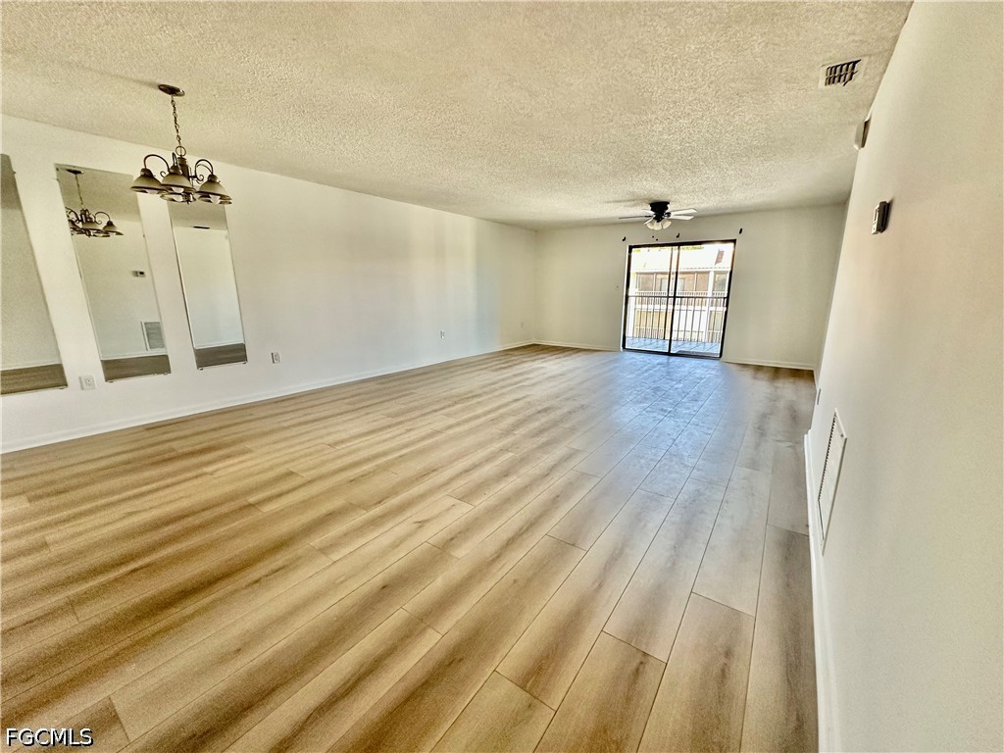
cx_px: 502
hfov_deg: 102.1
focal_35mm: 14
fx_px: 406
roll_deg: -0.6
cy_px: 376
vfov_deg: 85.7
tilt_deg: -12.7
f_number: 2.2
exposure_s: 1/99
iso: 160
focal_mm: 2.22
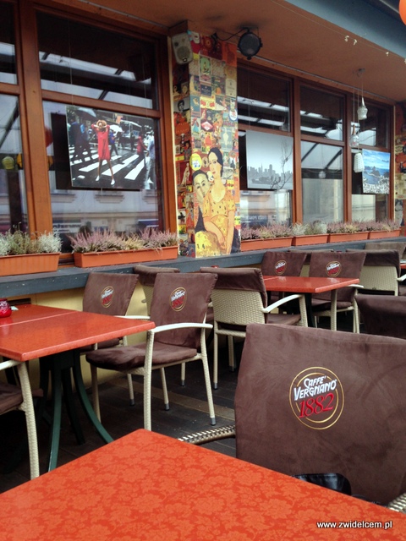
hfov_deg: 42.9
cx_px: 203
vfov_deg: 55.4
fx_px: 516
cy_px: 270
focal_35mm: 33
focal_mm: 4.12
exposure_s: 1/60
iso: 50
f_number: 2.4
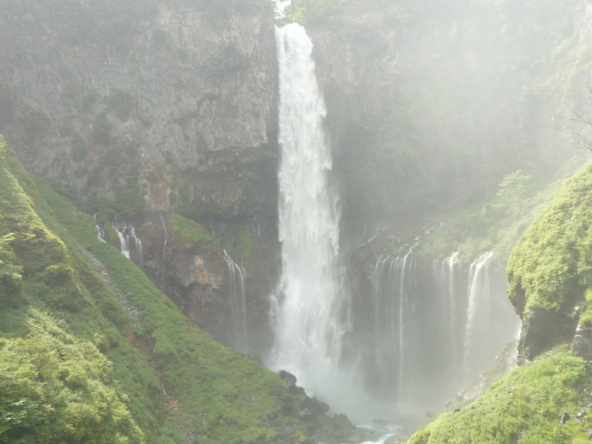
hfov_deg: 44.8
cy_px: 222
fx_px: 718
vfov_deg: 34.3
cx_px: 296
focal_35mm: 42
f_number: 2.8
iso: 100
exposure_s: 1/400
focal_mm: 4.4
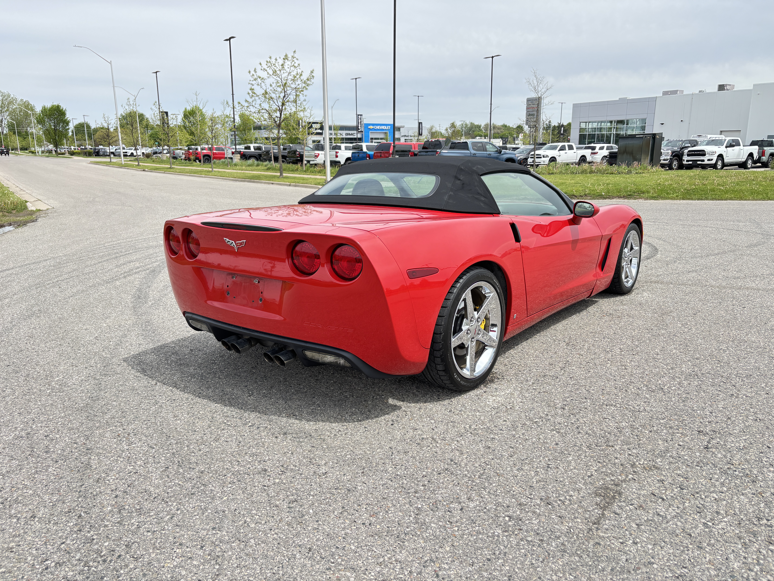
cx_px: 387
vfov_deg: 53.1
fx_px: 581
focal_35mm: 26
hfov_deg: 67.3
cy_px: 290
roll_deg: +0.9
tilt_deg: -14.9
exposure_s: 1/978
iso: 50
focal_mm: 5.96
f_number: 1.6
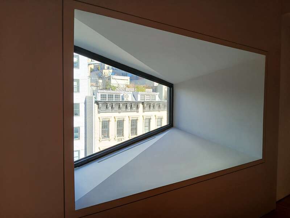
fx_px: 218
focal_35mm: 26
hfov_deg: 67.3
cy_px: 109
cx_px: 145
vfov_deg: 53.1
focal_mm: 3.98
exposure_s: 1/120
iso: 32
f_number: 1.8
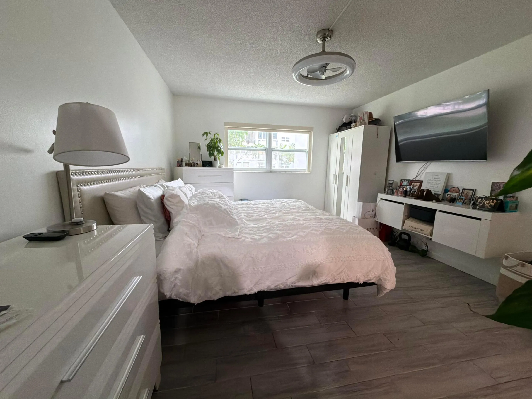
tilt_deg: -8.9
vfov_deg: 85.7
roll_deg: -1.0
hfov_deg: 102.1
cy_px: 200
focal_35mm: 14
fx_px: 215
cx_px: 266
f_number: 2.2
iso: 400
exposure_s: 1/60
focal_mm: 2.22
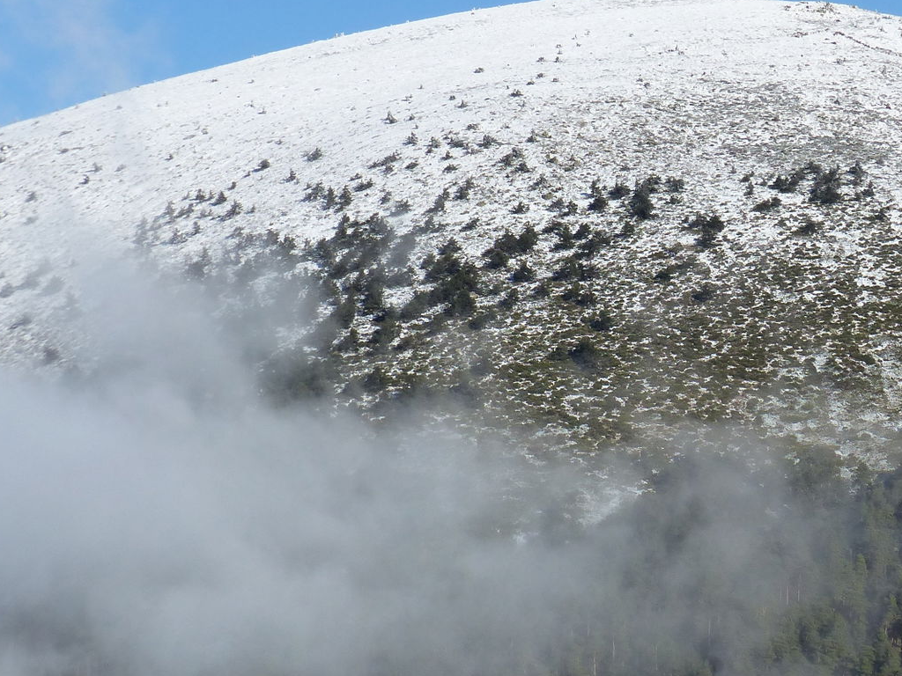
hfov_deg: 9.4
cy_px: 298
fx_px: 5472
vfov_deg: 7.1
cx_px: 595
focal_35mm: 210
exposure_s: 1/1600
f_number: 4
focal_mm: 20.1
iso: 160
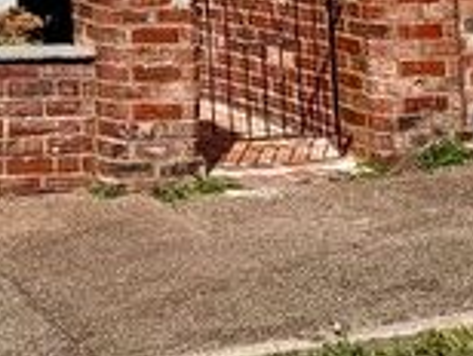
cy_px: -308
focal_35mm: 109
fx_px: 1492
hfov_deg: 16.3
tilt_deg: +7.7
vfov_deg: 12.3
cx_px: -258
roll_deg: +0.5
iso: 80
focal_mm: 6.76
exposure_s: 1/12346
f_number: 1.78
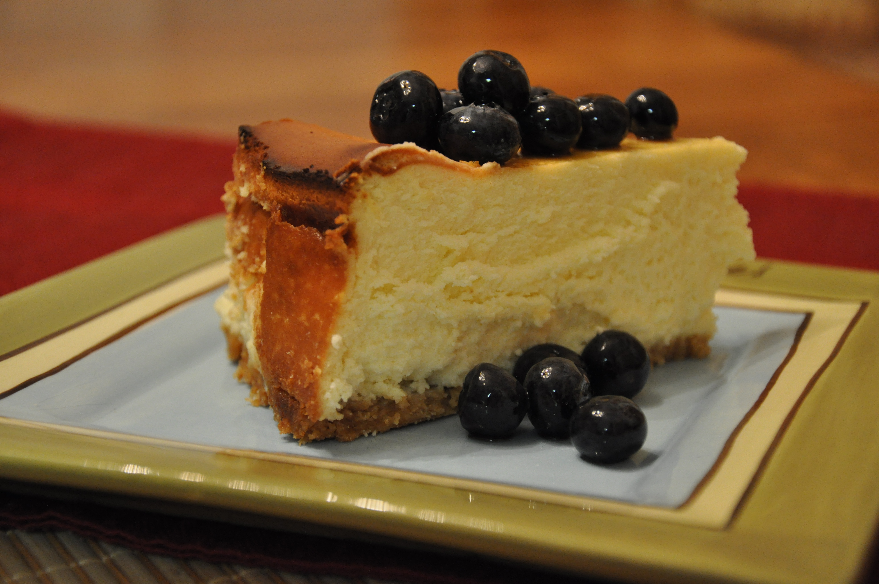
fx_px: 2122
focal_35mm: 87
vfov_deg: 15.7
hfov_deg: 23.4
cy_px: 292
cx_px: 440
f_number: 5
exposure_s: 1/30
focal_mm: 58
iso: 1400
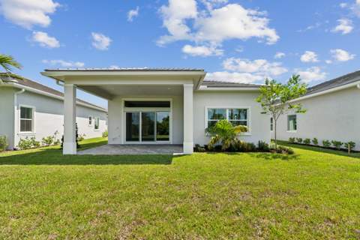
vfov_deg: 81.2
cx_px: 180
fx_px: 140
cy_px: 120
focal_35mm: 14
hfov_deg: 104.3
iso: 100
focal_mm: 14
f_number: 9
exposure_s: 1/200
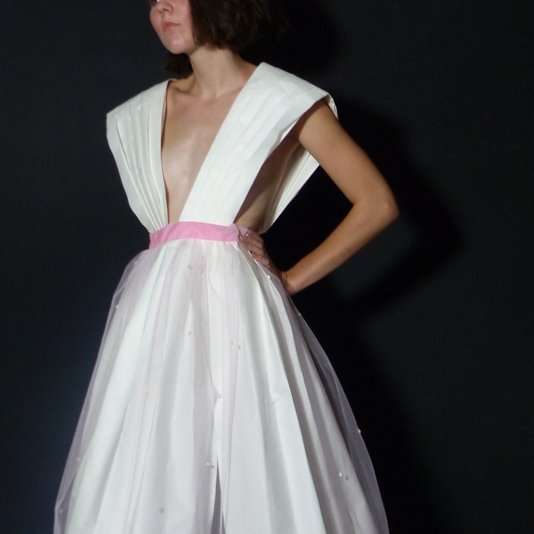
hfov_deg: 22.5
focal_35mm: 77
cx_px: 235
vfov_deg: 22.4
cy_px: 368
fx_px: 1344
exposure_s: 1/50
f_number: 2.8
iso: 400
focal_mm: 8.4
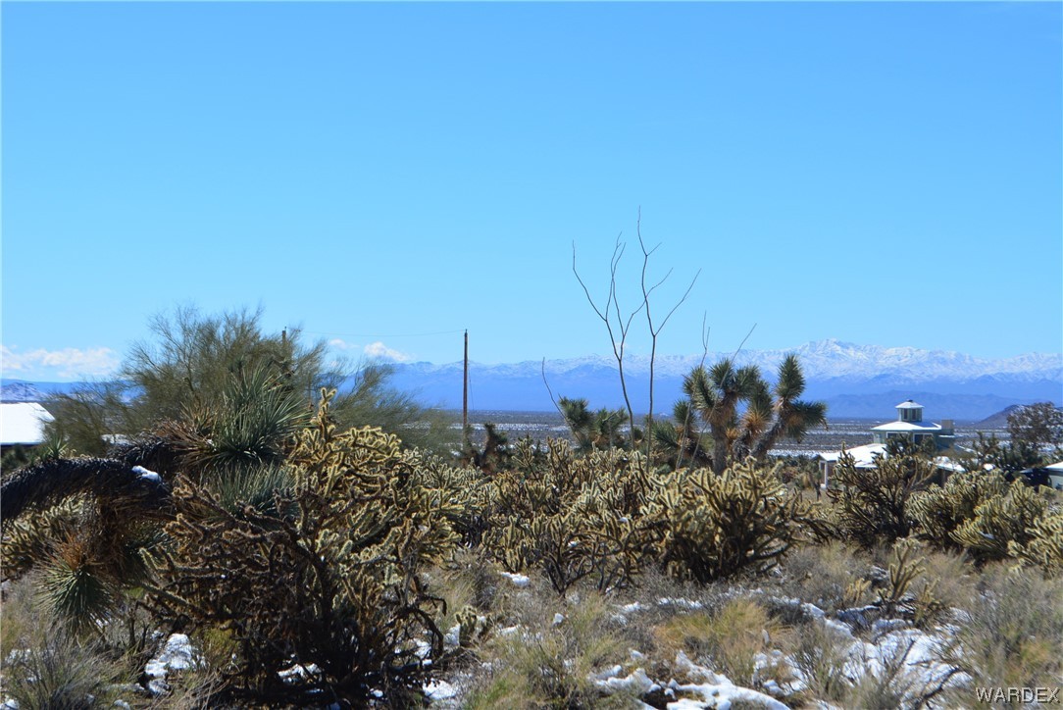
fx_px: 2437
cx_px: 532
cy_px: 355
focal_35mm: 82
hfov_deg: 24.6
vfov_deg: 16.6
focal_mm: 55
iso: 200
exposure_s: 1/500
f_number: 11
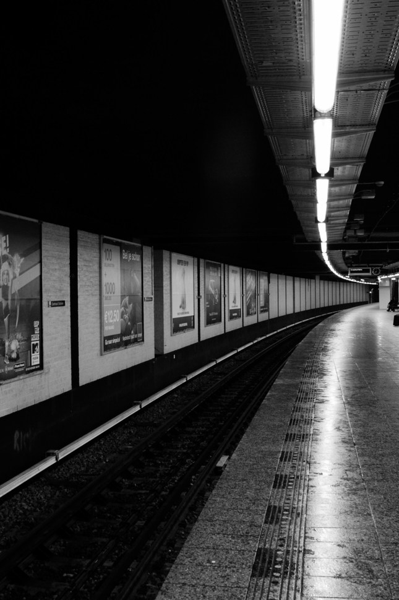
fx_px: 699
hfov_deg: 31.9
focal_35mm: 42
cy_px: 300
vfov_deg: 46.4
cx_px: 200
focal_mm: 28
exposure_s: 1/8
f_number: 8
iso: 400
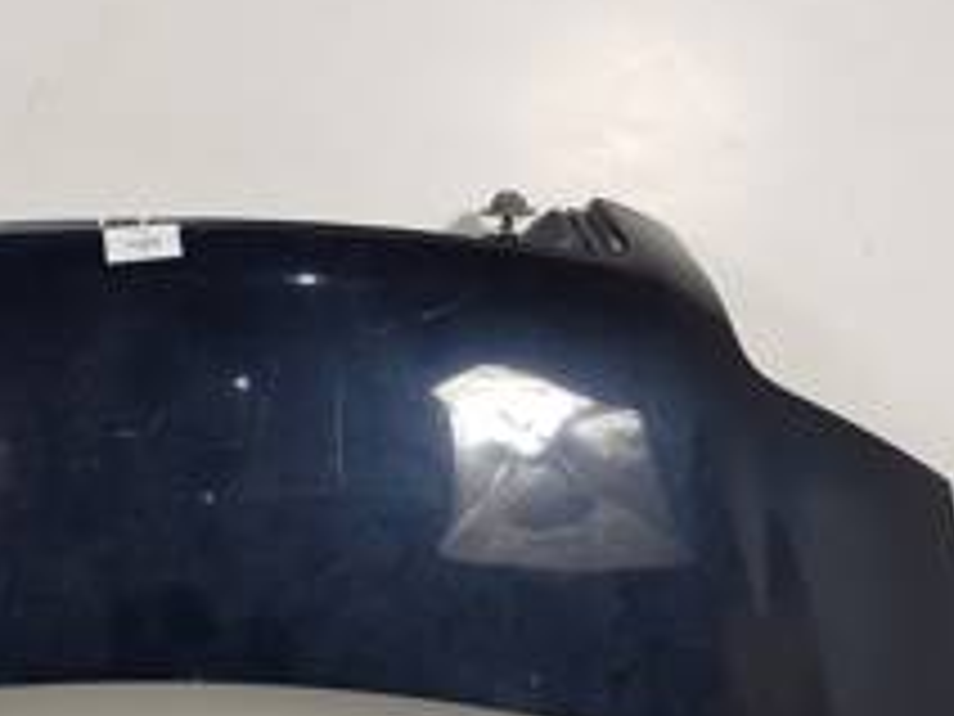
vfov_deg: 28.5
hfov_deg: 36.9
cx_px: 135
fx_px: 1350
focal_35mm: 49
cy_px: 644
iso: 50
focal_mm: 4.2
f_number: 1.7
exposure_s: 1/100
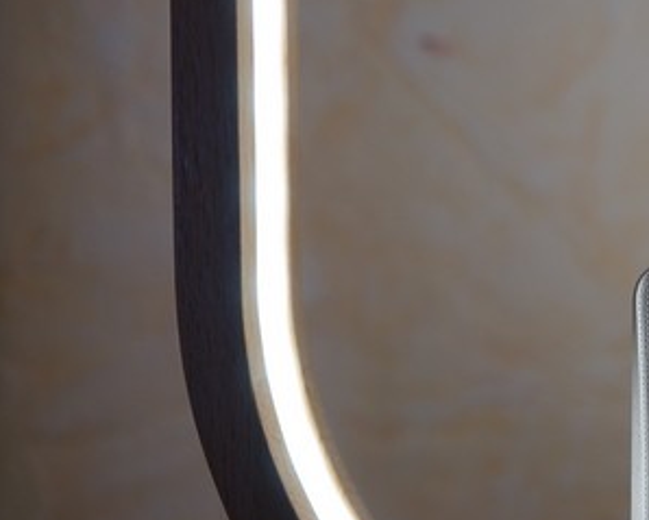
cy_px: 284
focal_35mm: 68
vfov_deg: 22.5
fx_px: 1307
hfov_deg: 26.7
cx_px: 610
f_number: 4
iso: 160
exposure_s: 1/60
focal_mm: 36
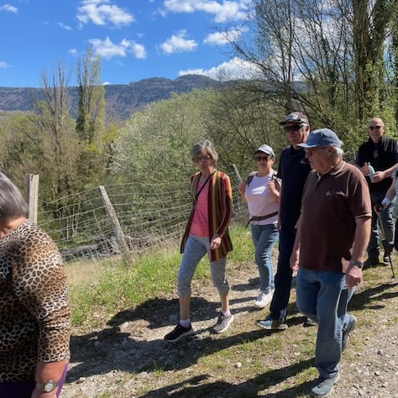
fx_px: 403
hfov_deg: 51.7
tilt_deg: -6.1
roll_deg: +0.1
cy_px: 200
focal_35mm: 31
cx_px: 261
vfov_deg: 52.5
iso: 32
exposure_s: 1/1335
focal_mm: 4.2
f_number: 1.6
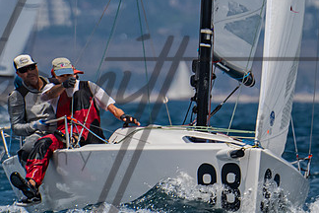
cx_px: 0
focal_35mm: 1251
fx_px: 11084
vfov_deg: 1.1
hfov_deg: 1.6
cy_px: -18
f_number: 6.3
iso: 400
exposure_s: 1/2500
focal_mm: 350
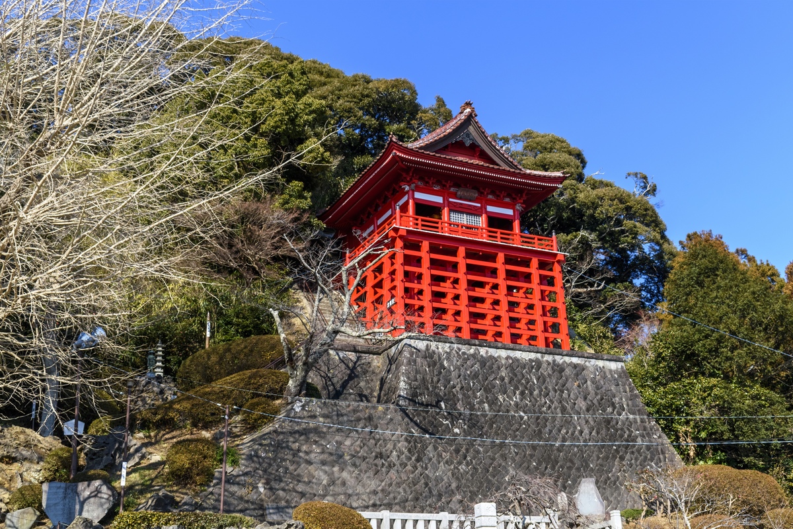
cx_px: 396
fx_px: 958
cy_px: 264
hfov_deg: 45.0
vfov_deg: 30.8
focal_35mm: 44
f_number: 7.1
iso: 100
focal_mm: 29
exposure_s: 1/200
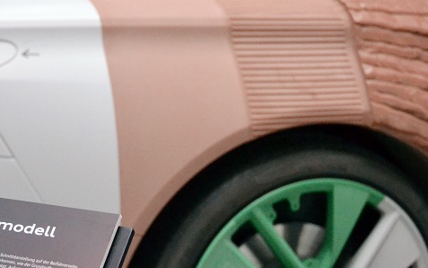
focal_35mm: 109
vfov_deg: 12.0
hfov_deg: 19.0
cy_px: 182
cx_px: 128
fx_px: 1271
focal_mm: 34
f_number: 4
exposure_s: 1/320
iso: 3200
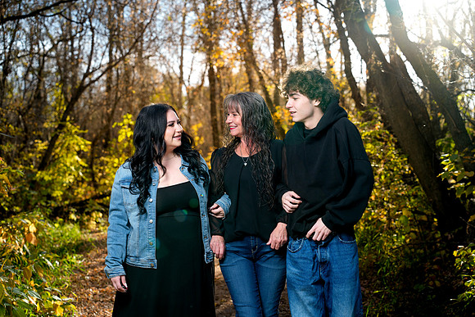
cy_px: 158
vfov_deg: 27.0
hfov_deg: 39.6
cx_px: 238
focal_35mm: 50
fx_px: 660
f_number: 3.5
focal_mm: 50
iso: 400
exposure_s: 1/160
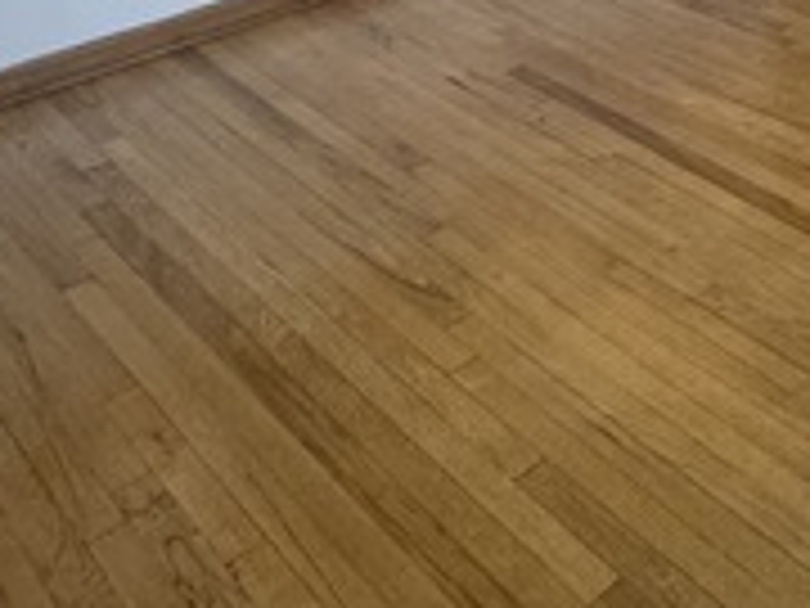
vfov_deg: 23.7
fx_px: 1217
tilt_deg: -13.4
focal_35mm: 52
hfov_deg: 32.9
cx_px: 857
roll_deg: -0.5
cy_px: -243
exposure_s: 1/60
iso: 400
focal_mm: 2.22
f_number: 2.2
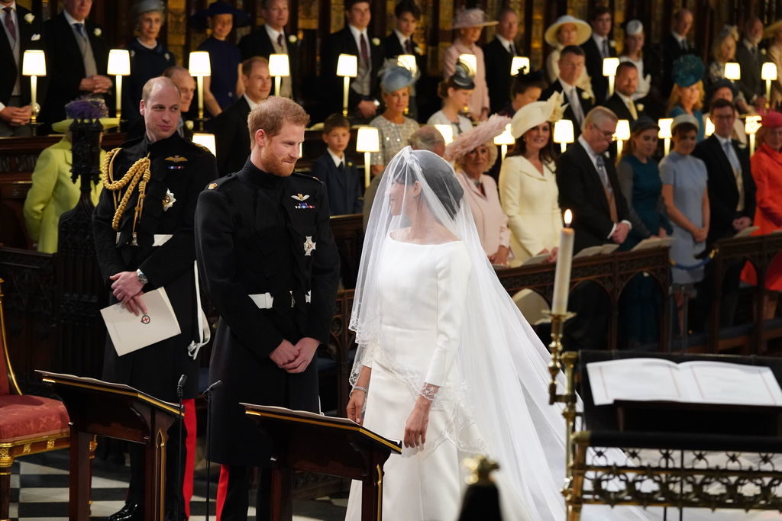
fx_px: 1999
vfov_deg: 14.9
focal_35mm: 92
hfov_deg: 22.1
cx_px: 391
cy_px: 260
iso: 6400
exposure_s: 1/320
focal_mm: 92
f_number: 4
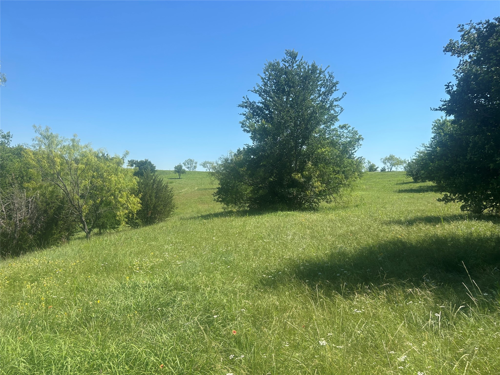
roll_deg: -1.6
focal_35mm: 26
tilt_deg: +0.4
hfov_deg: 67.3
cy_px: 188
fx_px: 376
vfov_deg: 53.1
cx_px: 250
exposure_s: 1/3571
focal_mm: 5.7
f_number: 1.5
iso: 50
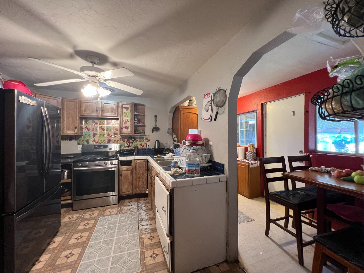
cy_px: 136
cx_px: 182
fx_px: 137
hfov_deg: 106.2
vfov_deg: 89.9
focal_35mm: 13
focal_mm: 1.57
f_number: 1.8
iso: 250
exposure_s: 1/60
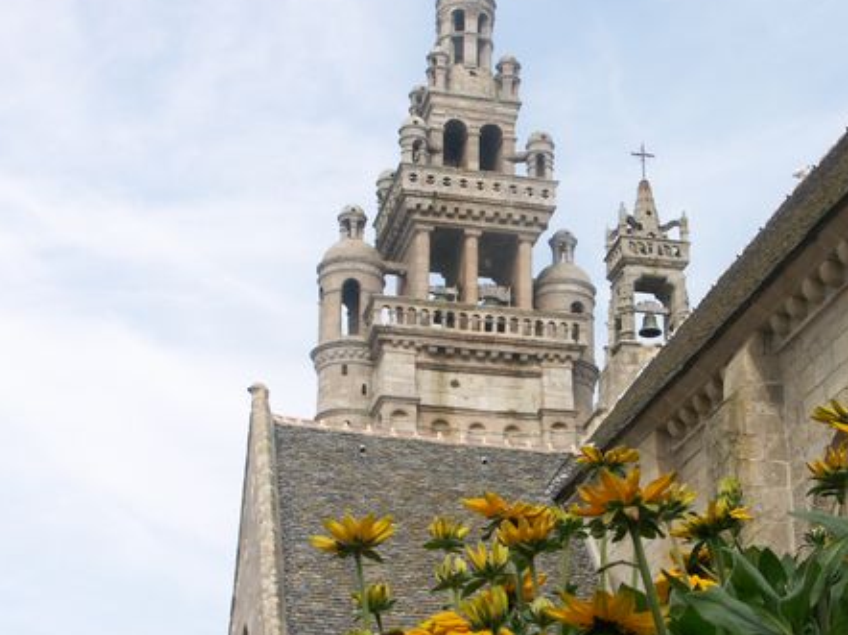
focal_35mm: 67
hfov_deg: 28.8
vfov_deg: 21.9
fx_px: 1640
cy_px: 393
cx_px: 547
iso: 64
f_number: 5.6
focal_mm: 9.52
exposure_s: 1/200
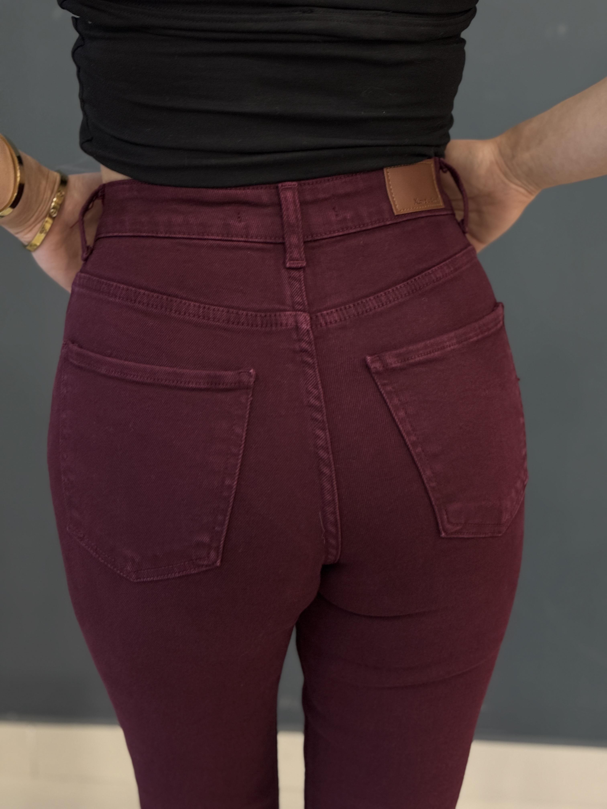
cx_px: 304
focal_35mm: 48
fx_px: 1122
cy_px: 404
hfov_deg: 30.3
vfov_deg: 39.7
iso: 250
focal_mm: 6.76
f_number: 1.78
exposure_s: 1/40
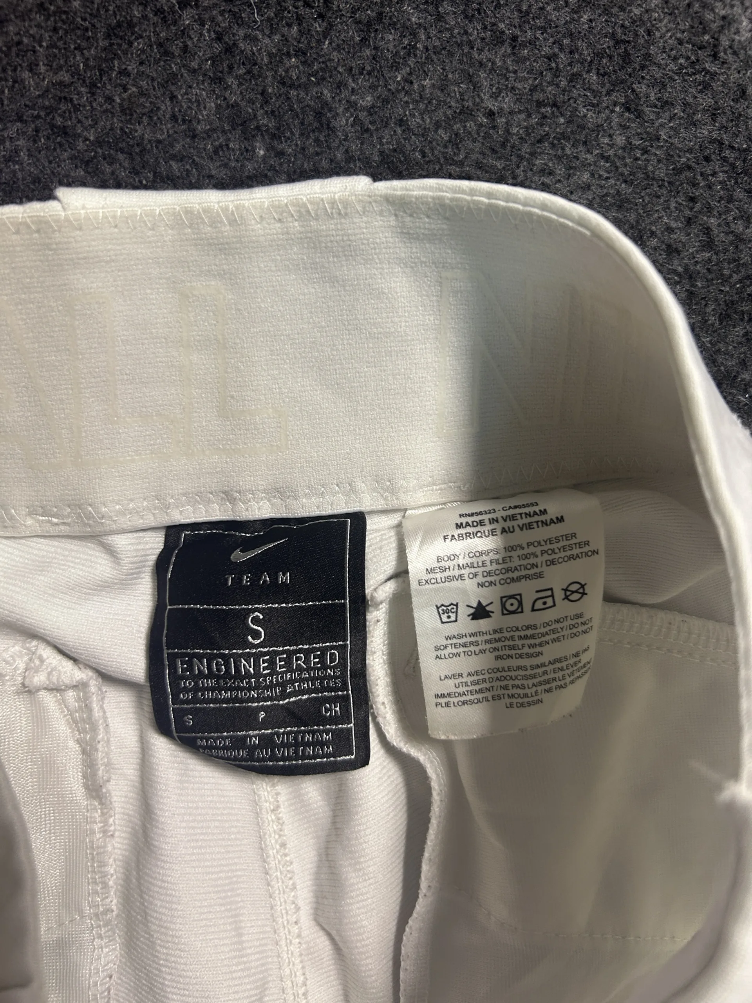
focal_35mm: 26
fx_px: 753
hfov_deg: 53.1
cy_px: 502
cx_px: 376
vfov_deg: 67.3
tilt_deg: -68.4
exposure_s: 1/100
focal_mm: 5.7
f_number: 1.5
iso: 125
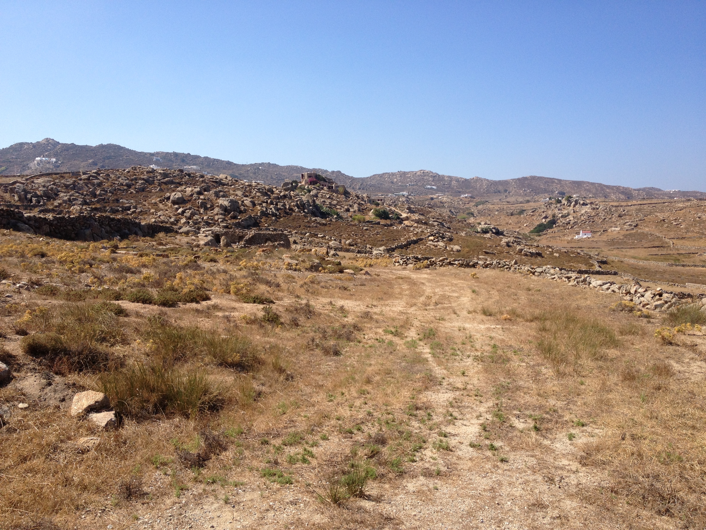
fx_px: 714
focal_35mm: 35
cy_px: 265
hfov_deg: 52.6
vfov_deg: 40.7
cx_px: 353
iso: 50
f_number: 2.4
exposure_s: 1/1672
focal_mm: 4.28
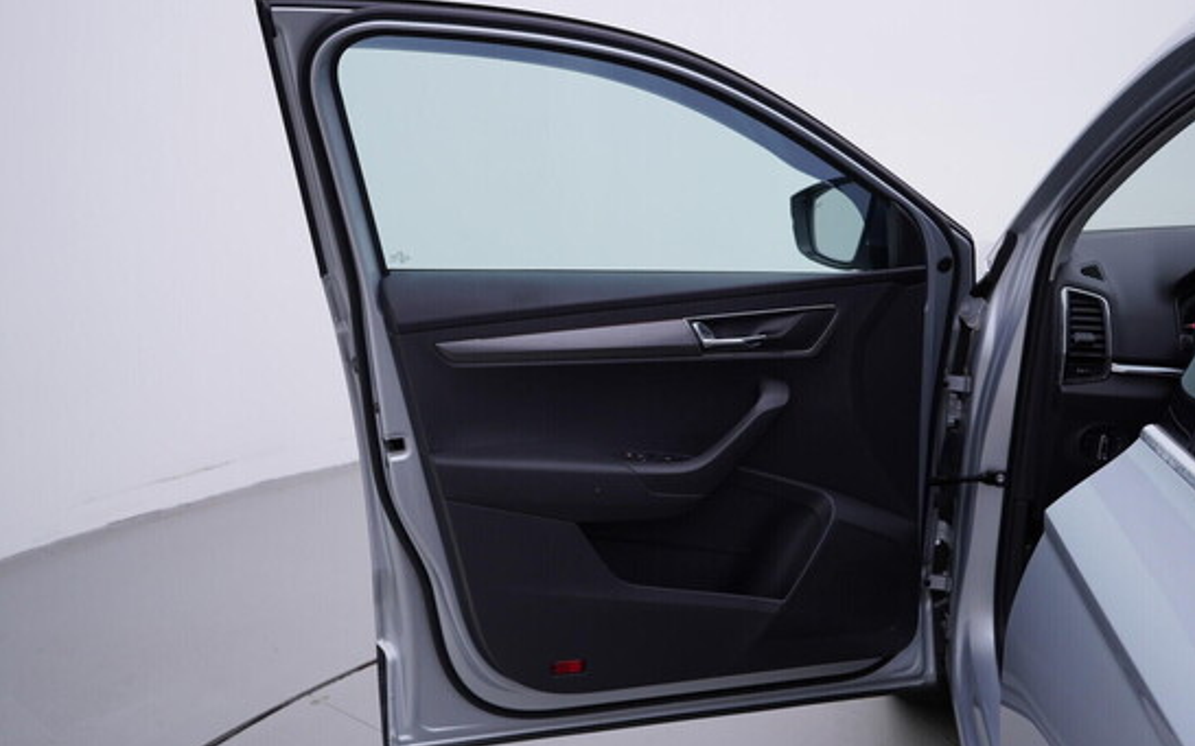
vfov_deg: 34.4
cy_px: 366
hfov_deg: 52.8
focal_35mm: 37
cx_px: 600
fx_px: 1205
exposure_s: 1/80
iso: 125
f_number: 4
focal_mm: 24
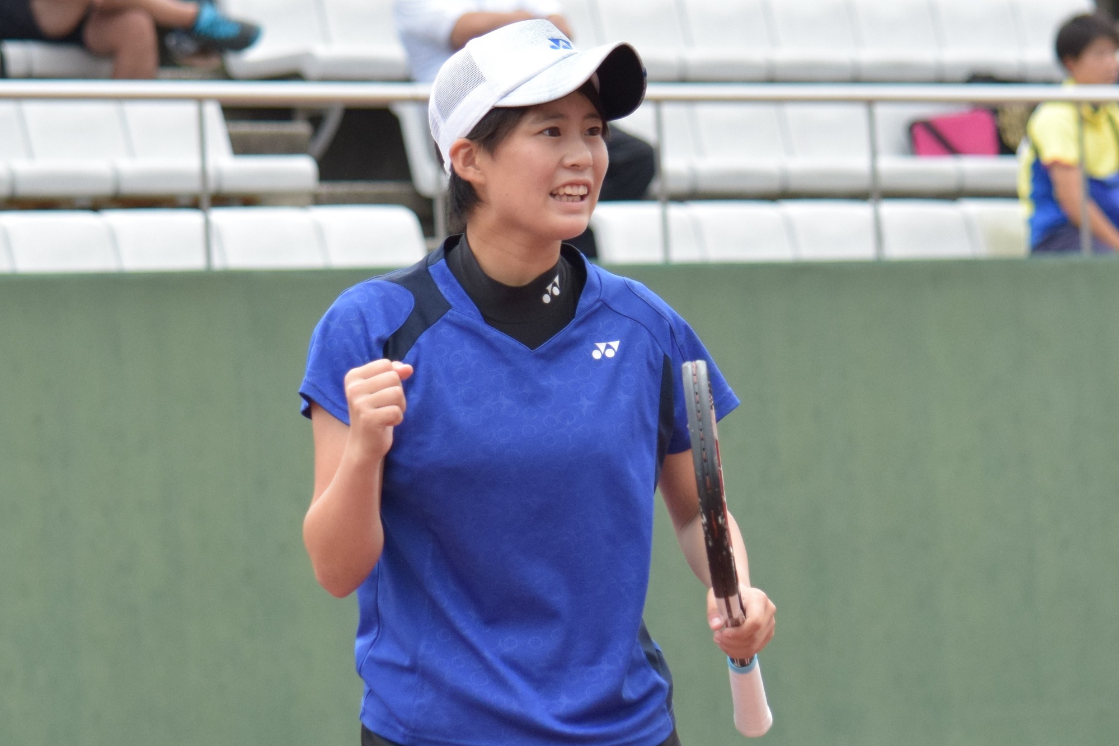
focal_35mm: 165
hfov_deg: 12.5
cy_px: 373
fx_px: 5128
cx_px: 560
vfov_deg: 8.3
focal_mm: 110
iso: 1250
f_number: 4.8
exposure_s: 1/2500
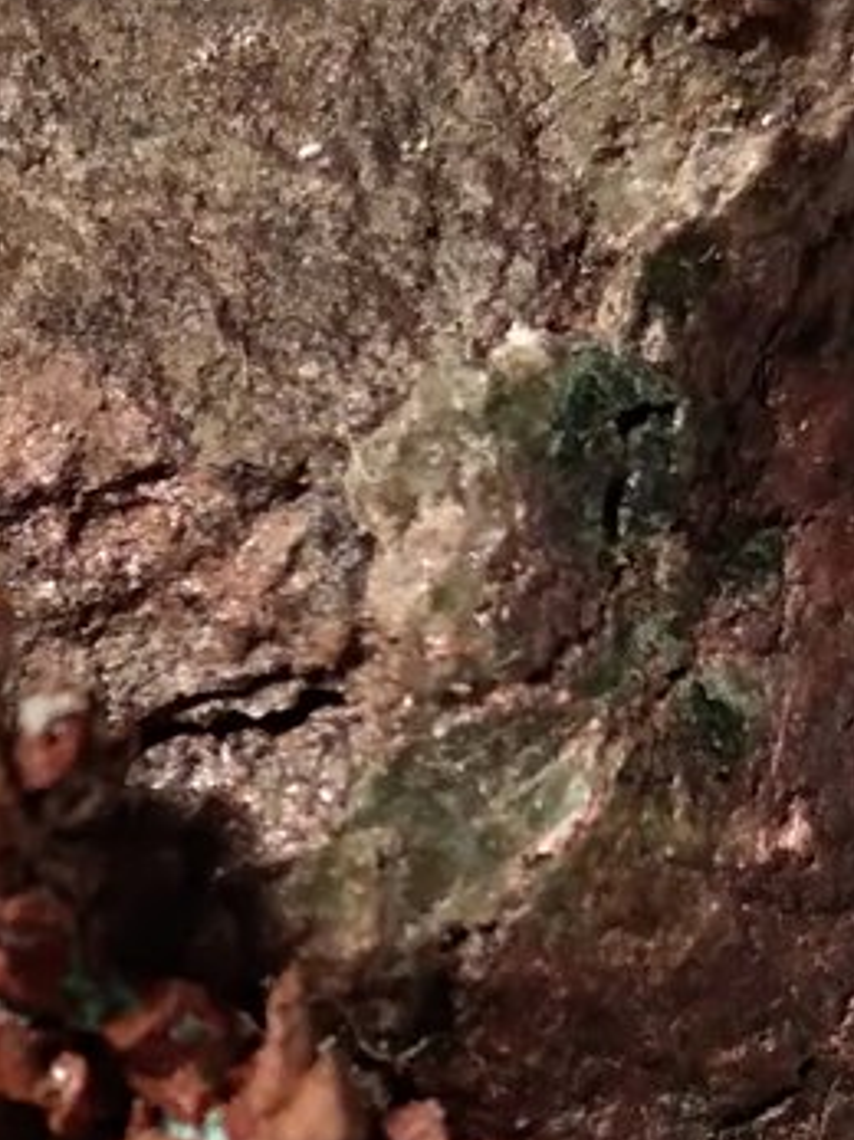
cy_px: 946
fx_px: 3950
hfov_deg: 12.3
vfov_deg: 16.3
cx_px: 151
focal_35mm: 120
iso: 116
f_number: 2
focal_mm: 3.54
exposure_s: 1/100
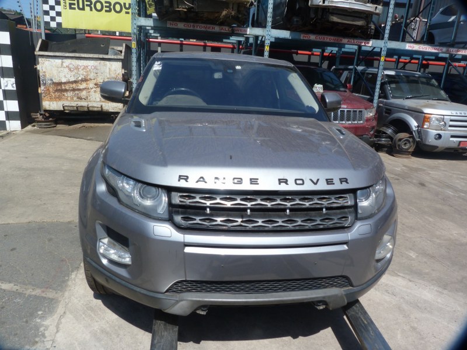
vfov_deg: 54.9
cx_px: 234
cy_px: 175
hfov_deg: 69.4
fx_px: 337
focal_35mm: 25
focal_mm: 4.5
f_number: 5.6
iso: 80
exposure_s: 1/320
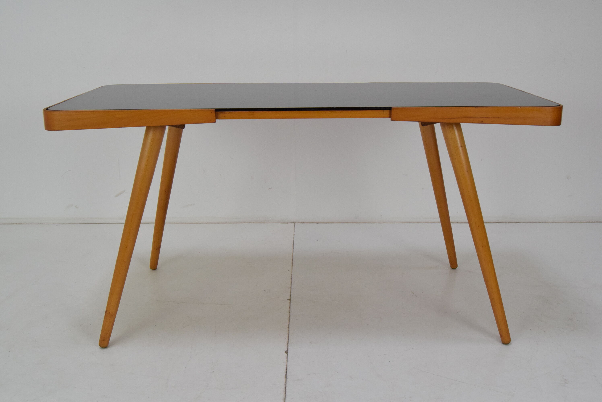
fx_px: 653
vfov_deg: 34.3
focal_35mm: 39
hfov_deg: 49.5
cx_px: 301
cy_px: 201
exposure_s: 1/250
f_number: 8
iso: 1600
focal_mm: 26
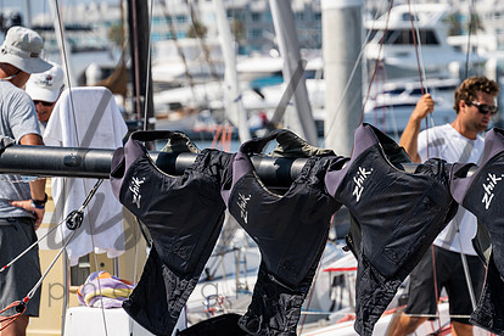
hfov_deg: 8.9
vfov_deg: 5.9
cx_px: 319
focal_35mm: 231
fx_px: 3234
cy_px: 198
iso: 125
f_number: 6.3
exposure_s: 1/500
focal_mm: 165
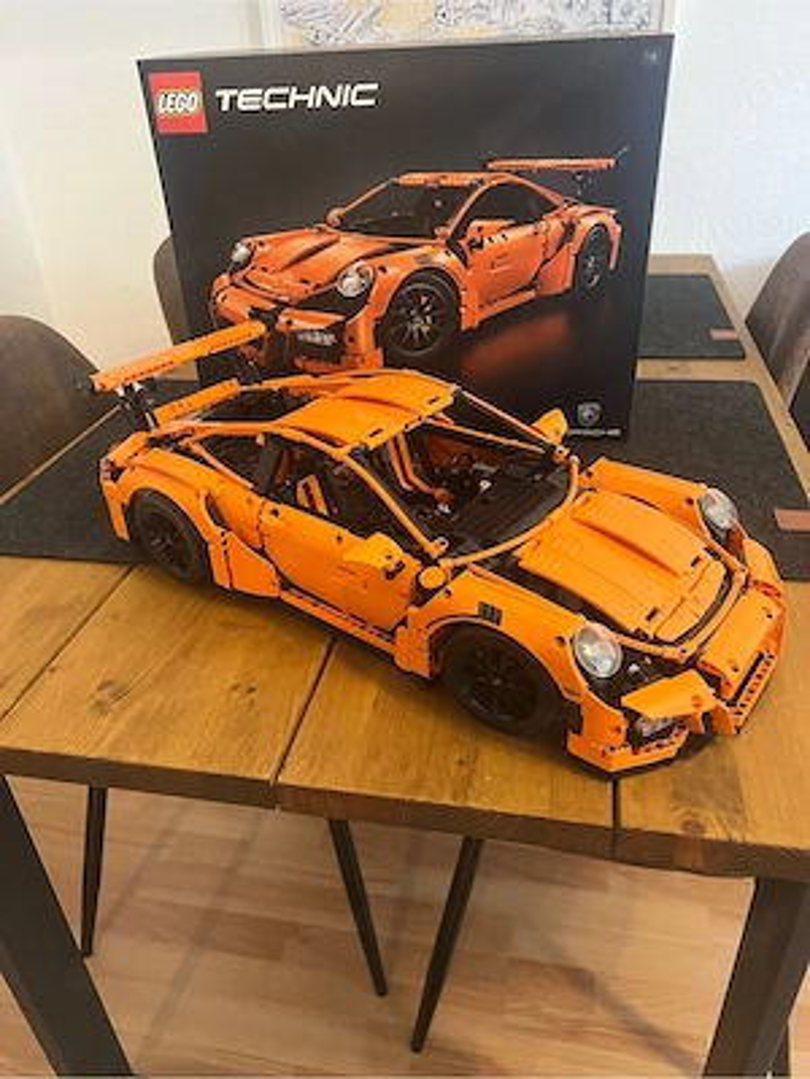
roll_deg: +3.9
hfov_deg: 53.1
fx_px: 811
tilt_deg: -30.9
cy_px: 540
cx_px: 405
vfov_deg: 67.3
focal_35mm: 26
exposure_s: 1/33
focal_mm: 5.7
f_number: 1.5
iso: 400
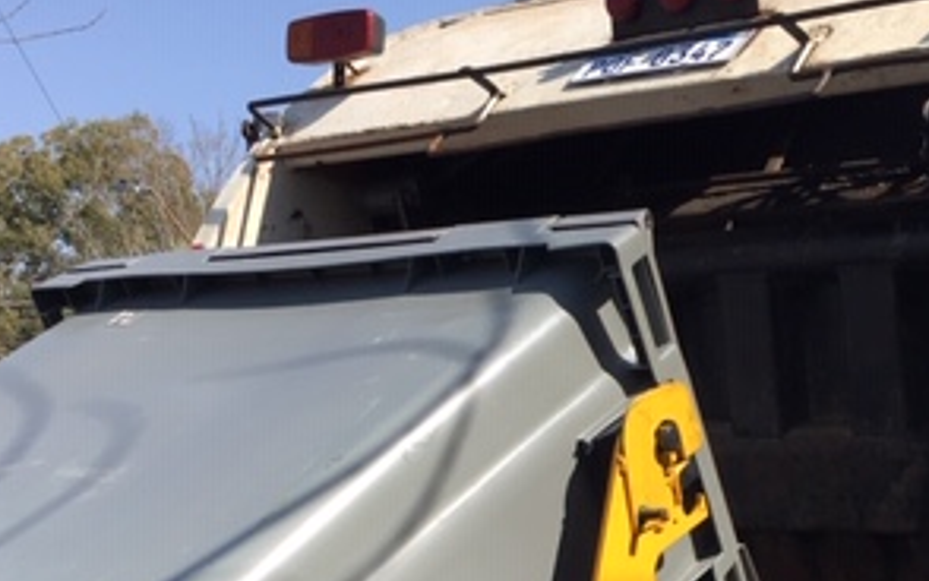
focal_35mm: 67
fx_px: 1697
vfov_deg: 18.8
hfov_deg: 30.3
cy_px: 619
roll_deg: +0.9
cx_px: 657
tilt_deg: -2.0
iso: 25
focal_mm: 4.15
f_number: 2.2
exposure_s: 1/927
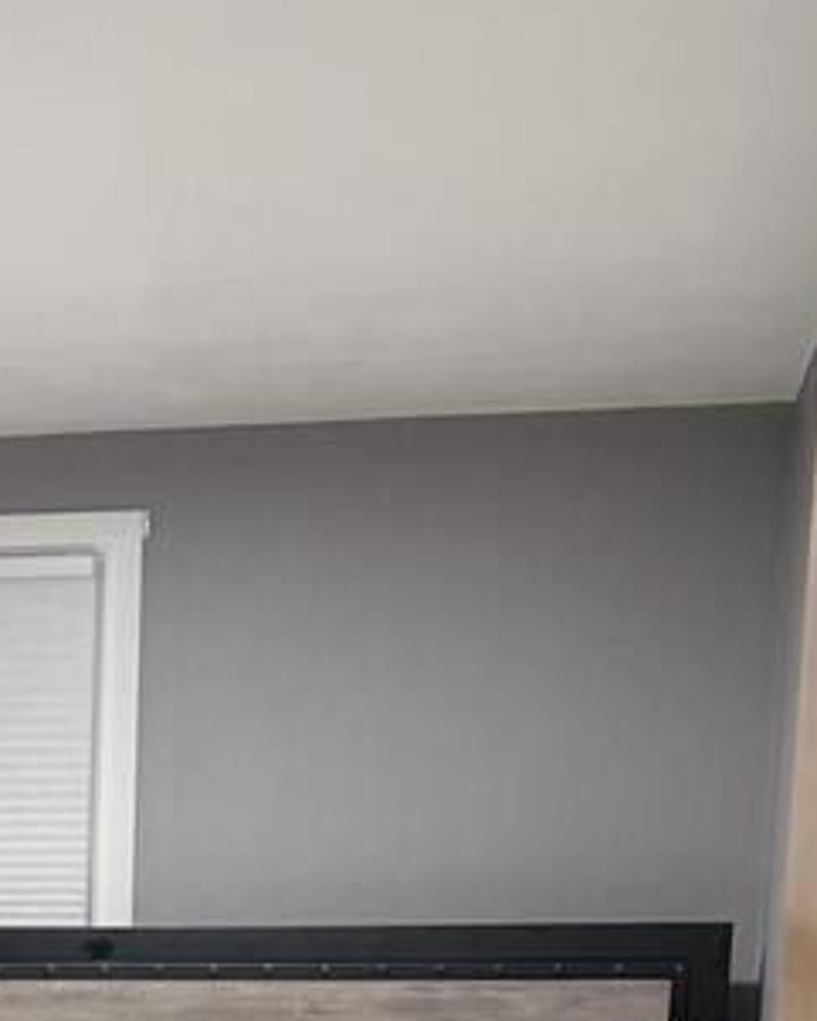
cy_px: 1465
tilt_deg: -10.4
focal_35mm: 84
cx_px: -54
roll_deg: -0.7
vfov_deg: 20.1
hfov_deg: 17.7
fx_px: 2538
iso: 250
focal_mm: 6.76
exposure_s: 1/60
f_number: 1.78
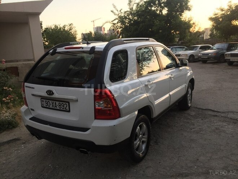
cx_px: 119
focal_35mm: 29
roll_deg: +4.1
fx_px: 199
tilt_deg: -9.4
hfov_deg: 61.7
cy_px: 90
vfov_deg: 48.2
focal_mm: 4.15
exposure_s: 1/50
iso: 32
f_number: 2.2
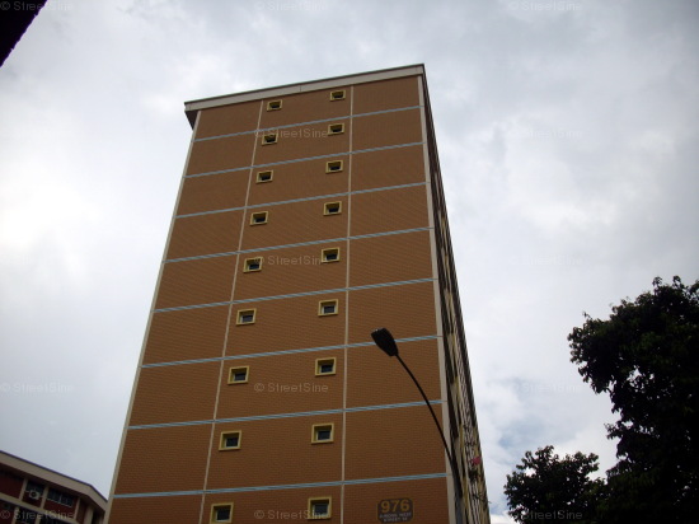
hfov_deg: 50.2
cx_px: 350
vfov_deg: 38.6
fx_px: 747
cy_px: 262
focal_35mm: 37
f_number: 5.6
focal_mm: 6.2
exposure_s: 1/640
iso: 80
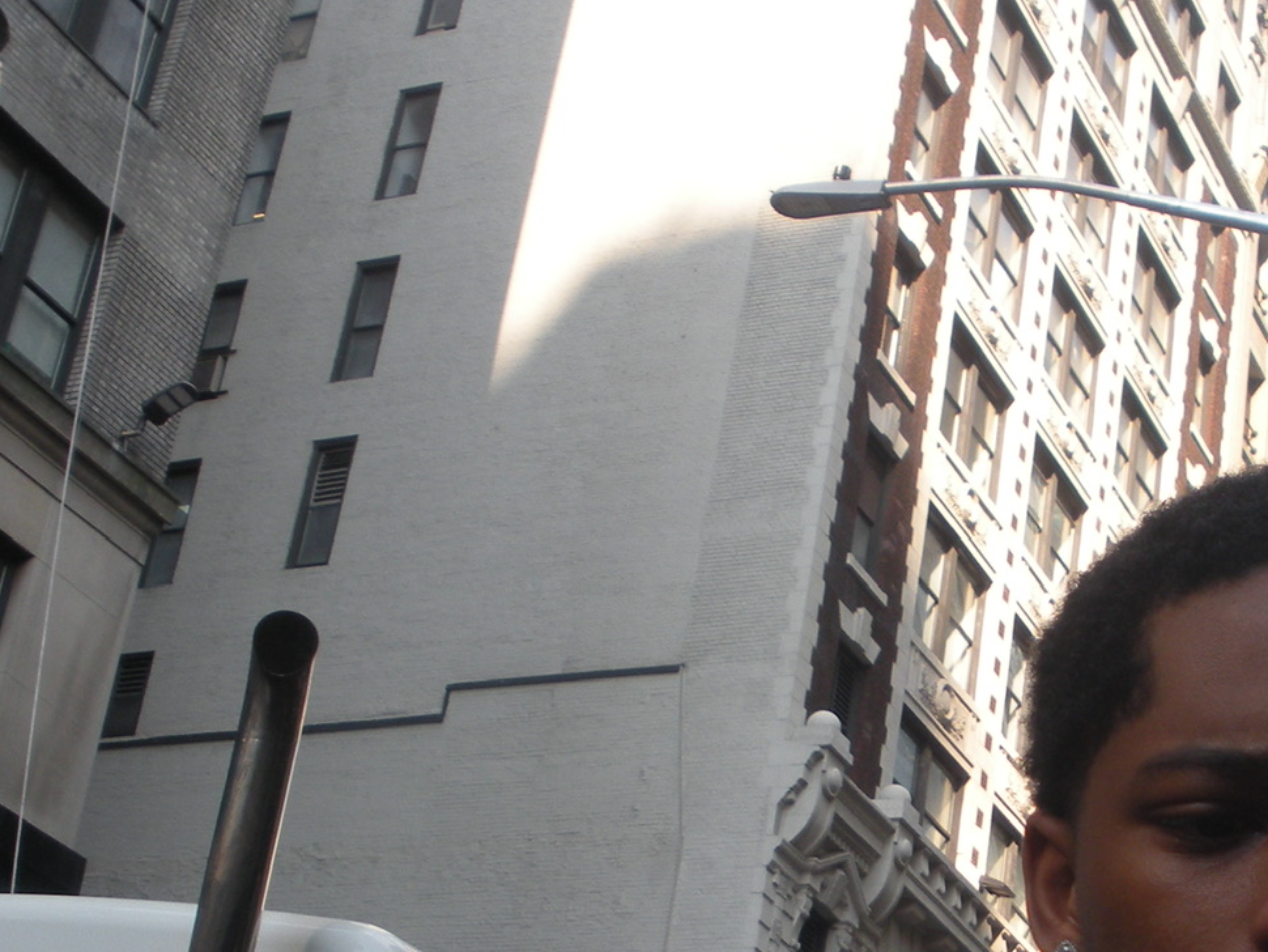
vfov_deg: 19.1
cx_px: 1069
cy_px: 843
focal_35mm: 76
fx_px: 2785
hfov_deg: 25.1
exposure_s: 1/176
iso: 64
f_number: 3.5
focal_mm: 6.3
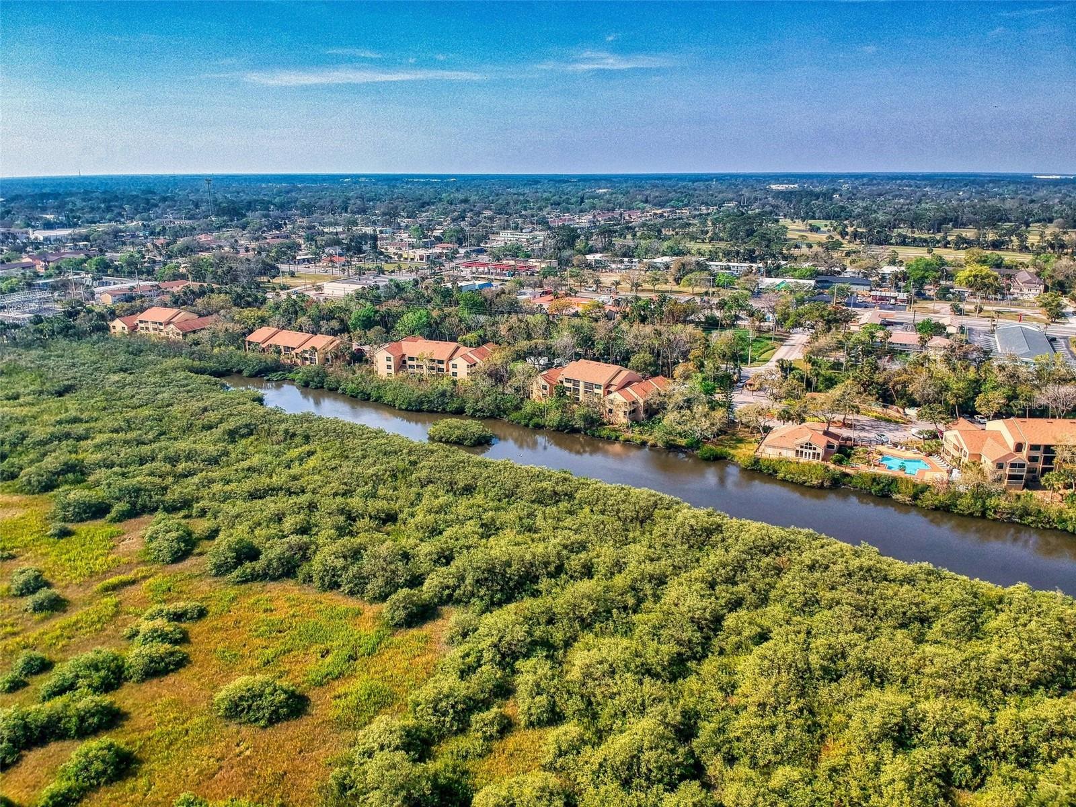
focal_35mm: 25
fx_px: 777
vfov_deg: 54.9
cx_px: 538
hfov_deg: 69.4
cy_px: 404
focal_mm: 4.49
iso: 100
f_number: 2.6
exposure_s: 1/1600
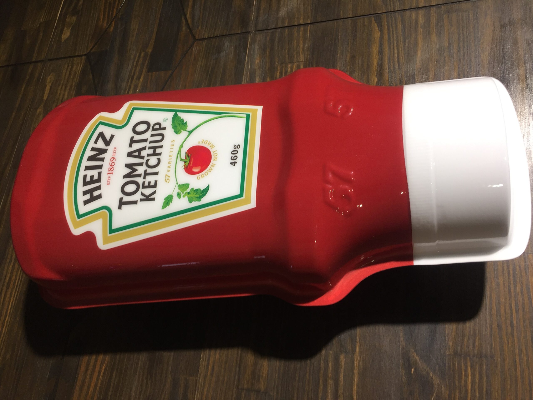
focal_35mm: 29
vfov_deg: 48.2
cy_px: 200
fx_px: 447
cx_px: 266
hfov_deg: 61.7
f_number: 2.2
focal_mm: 4.15
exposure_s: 1/60
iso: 40
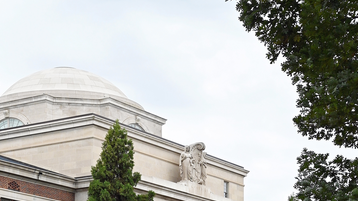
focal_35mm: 88
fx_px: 835
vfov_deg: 13.5
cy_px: 215
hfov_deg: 24.1
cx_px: 144
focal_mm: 36
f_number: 8
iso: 400
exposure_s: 1/250
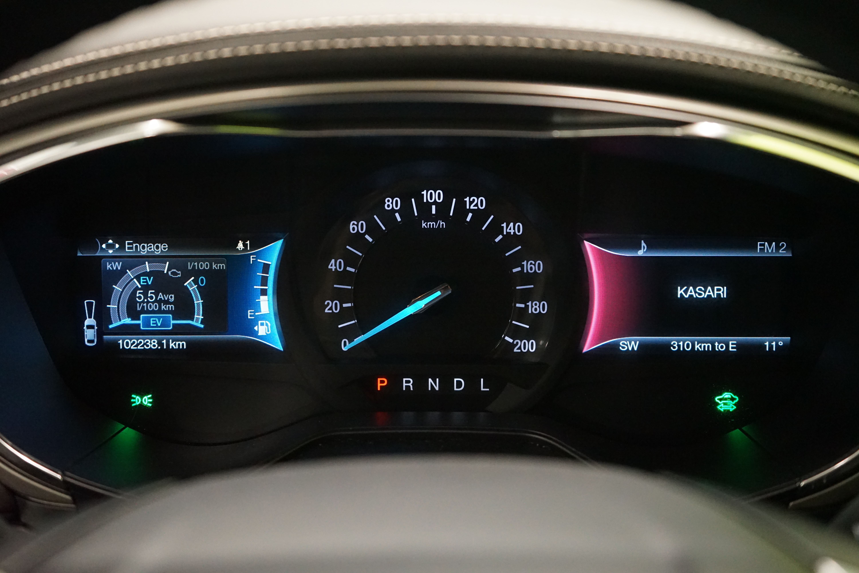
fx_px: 1050
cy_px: 286
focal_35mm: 44
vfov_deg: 30.5
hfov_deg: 44.5
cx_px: 430
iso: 6400
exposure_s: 1/40
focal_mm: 44
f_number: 4.5
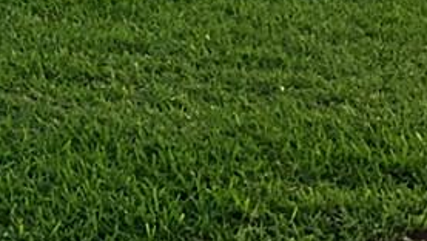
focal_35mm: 117
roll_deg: -0.8
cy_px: -294
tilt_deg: +1.0
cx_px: -308
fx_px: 1325
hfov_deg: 15.9
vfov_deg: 9.5
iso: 32
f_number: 2.2
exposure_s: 1/183
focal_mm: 4.15
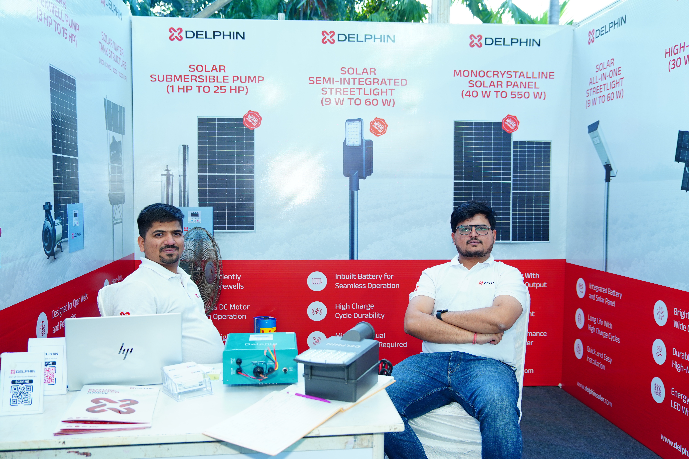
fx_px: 670
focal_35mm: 35
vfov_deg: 37.9
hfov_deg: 54.4
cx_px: 344
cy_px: 230
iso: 640
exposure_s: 1/125
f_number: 4
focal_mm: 35
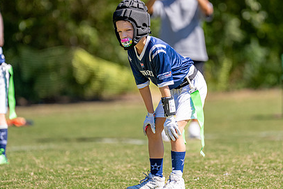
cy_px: 82
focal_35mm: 378
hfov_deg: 5.5
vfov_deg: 3.6
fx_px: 2972
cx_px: 160
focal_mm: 200
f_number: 2.8
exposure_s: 1/2000
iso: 160
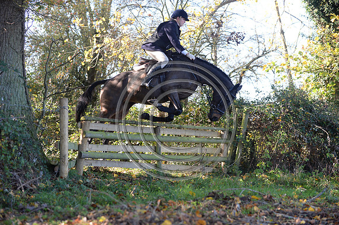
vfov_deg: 19.4
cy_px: 112
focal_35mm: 70
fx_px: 659
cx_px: 170
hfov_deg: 28.9
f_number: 2.8
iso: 1000
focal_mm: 70
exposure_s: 1/1000
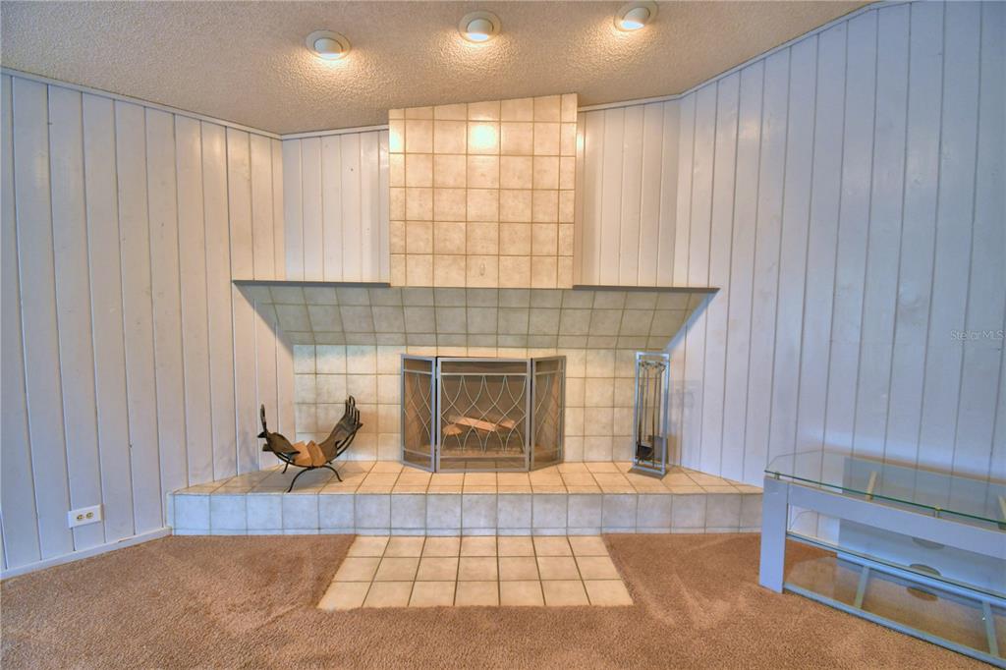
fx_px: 419
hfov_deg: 100.4
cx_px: 503
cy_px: 335
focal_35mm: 15
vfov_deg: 77.3
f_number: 4.5
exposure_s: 1/40
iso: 400
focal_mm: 10
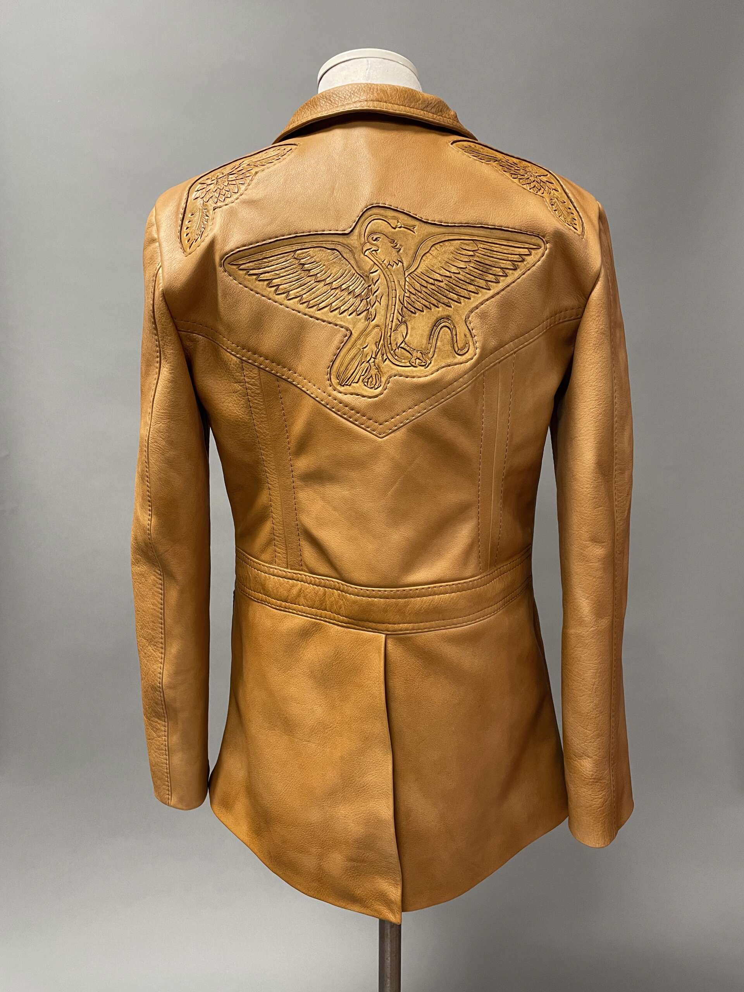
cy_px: 496
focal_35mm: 26
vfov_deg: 67.3
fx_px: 745
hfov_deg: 53.1
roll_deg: +0.8
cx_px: 372
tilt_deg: -11.3
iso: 160
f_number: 1.6
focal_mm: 4.2
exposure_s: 1/60
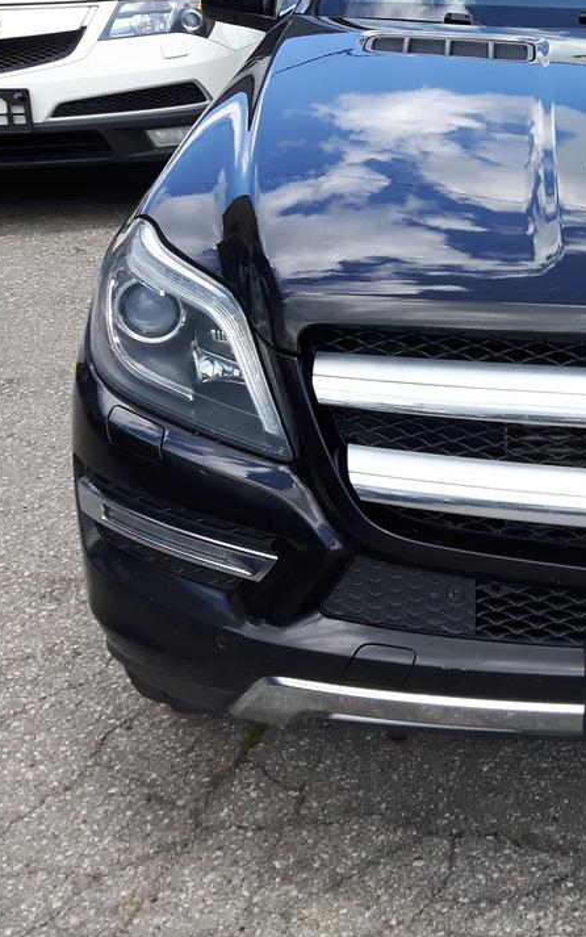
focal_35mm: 59
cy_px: 319
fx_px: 1507
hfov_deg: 20.3
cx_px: 738
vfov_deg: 34.3
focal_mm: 3.7
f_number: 1.9
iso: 40
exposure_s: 1/390
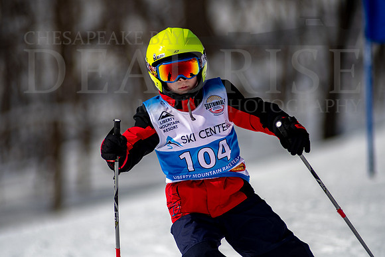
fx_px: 4813
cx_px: 192
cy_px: 128
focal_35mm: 450
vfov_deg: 3.1
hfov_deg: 4.6
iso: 100
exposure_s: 1/6400
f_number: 2.8
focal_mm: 300
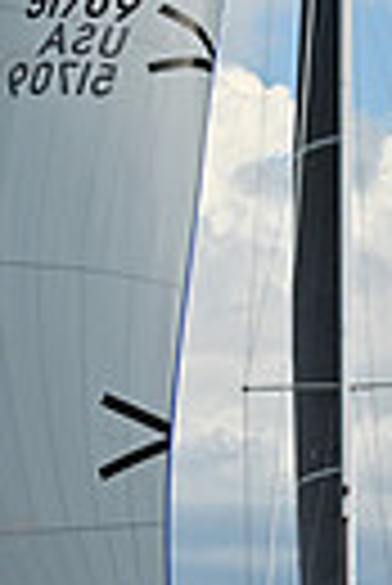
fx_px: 5082
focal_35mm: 312
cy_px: 297
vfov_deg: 6.6
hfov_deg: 4.4
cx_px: 273
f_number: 5.6
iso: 250
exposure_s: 1/1000
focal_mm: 70
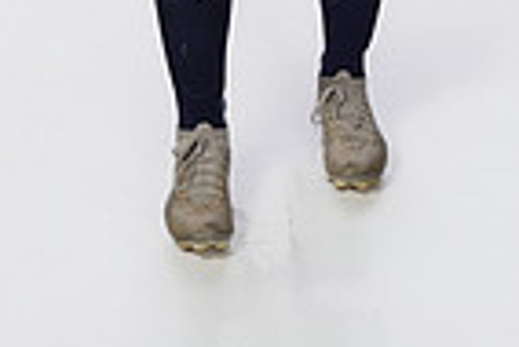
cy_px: -449
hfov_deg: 15.4
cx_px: 270
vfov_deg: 9.4
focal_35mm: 133
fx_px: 1919
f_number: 8
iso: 800
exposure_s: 1/250
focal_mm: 42
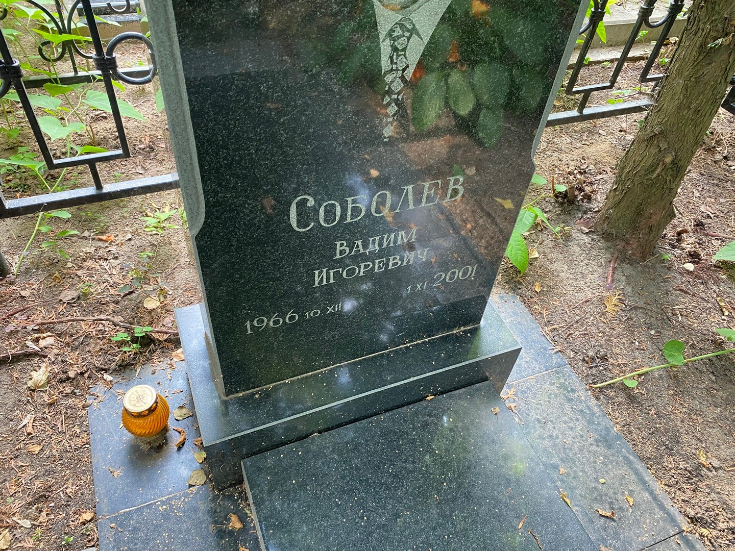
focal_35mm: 26
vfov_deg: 53.1
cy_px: 276
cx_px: 368
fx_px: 552
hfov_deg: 67.3
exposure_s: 1/64
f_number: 1.8
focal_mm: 4.25
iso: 125
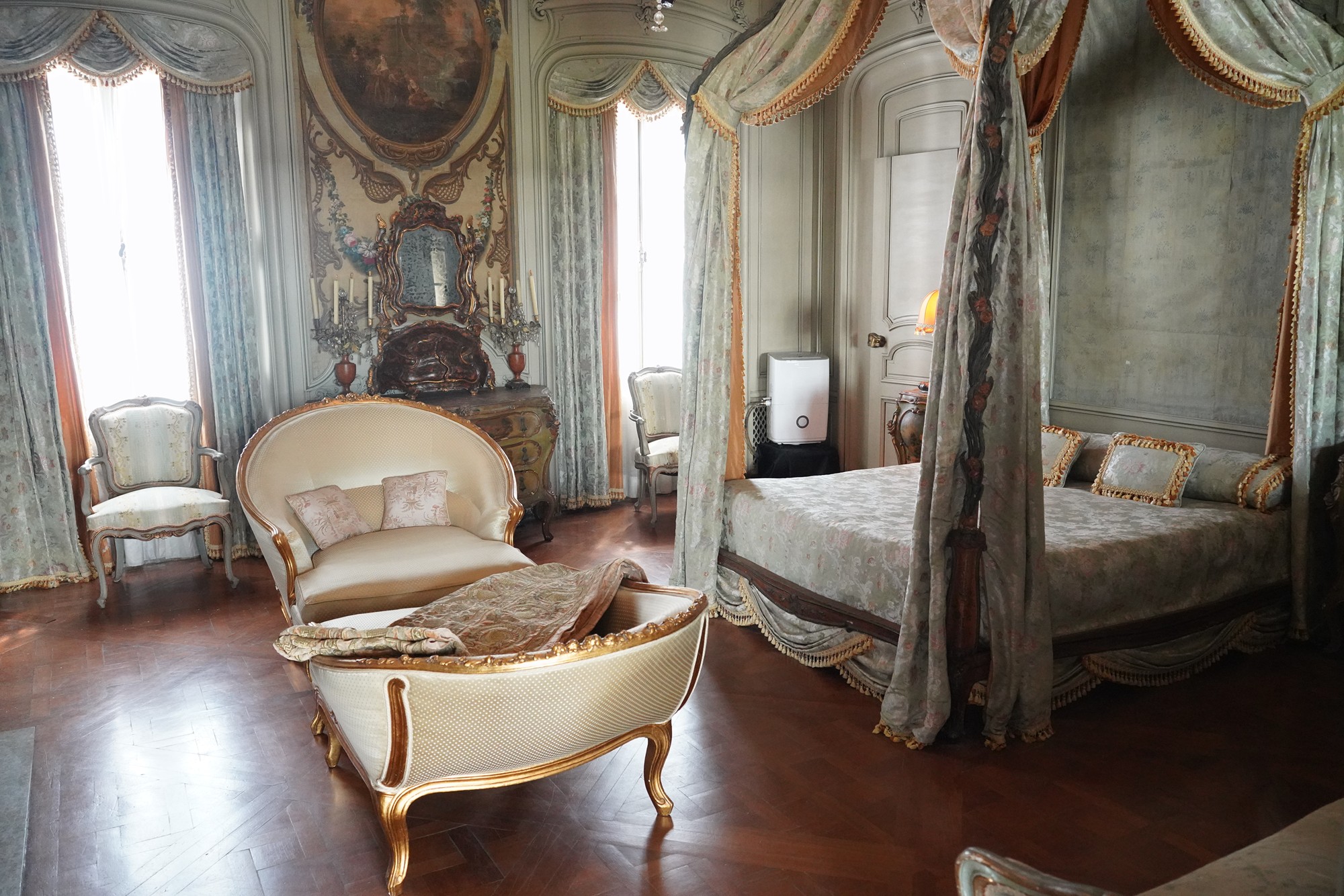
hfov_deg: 65.5
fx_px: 1045
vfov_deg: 46.4
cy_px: 448
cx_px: 672
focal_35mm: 28
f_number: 5.6
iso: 8000
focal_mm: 28
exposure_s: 1/80
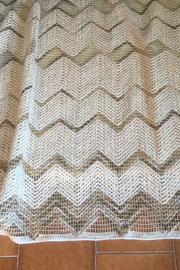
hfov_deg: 30.5
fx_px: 330
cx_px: 106
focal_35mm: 44
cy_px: 137
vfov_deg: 44.5
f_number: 2.4
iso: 100
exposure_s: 1/33
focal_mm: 3.3
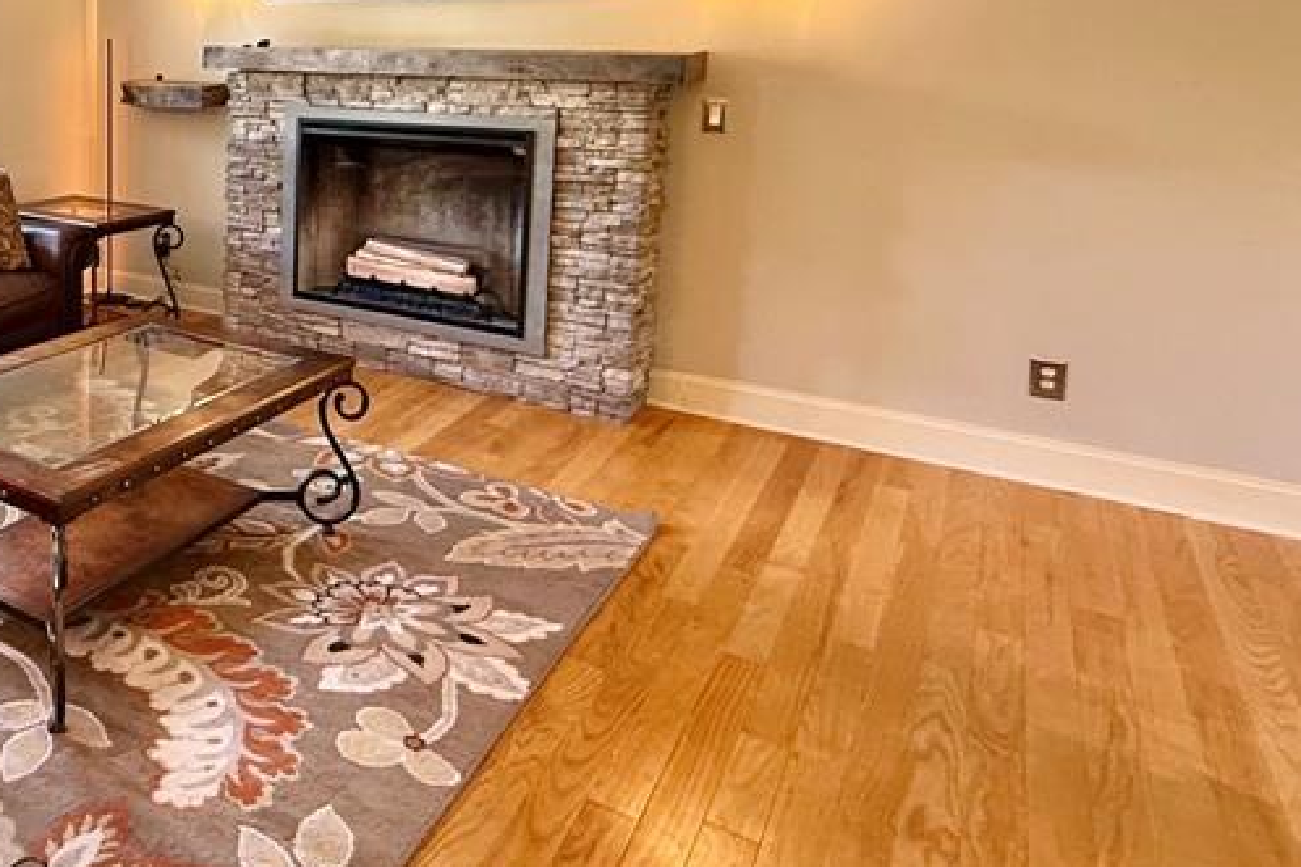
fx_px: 1084
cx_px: 3
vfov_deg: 41.3
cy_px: 144
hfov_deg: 50.3
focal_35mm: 30
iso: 400
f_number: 2.2
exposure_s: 1/60
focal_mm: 2.22
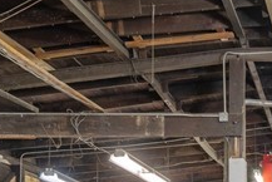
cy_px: 275
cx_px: 321
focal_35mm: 80
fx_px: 605
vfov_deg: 15.7
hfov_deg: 23.3
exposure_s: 1/2
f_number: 9
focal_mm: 16
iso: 250
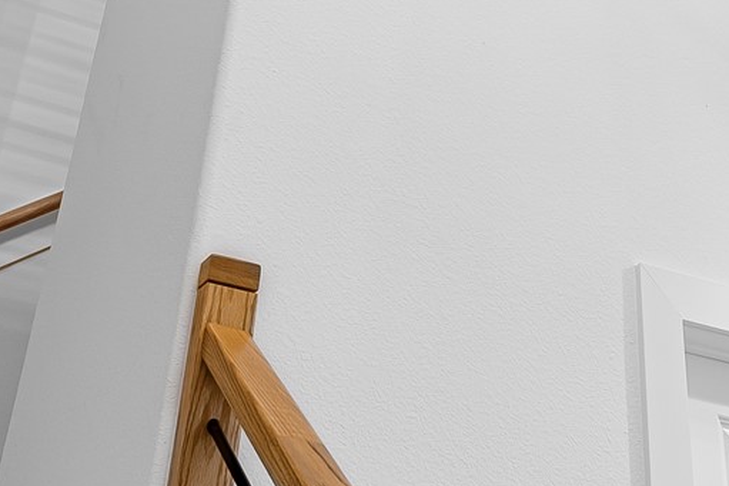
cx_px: 516
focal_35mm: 70
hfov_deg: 28.5
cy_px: -187
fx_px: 1420
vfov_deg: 17.9
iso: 100
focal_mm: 11
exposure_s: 1
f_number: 8
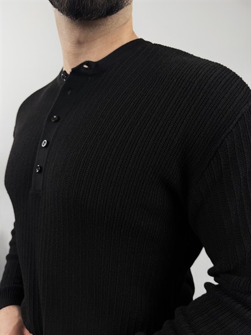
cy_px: 168
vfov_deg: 71.6
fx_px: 232
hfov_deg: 56.8
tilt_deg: -7.1
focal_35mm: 24
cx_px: 126
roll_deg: +0.2
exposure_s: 1/127
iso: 64
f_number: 1.78
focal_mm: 6.76
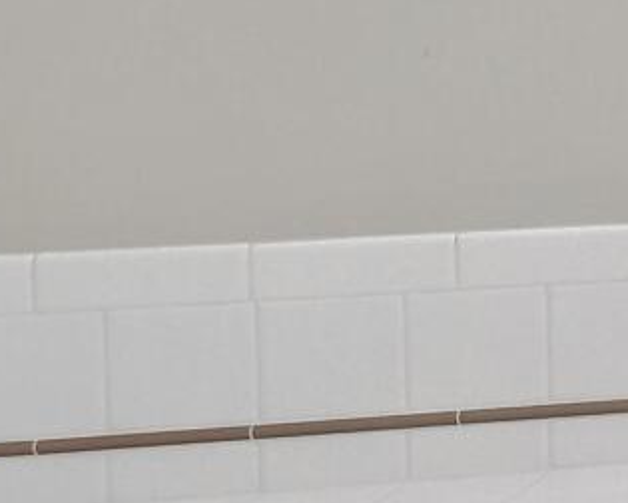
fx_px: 2323
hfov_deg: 9.2
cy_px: -89
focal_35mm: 125
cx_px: 2231
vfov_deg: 12.1
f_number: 8
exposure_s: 1/6
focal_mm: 14
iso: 400
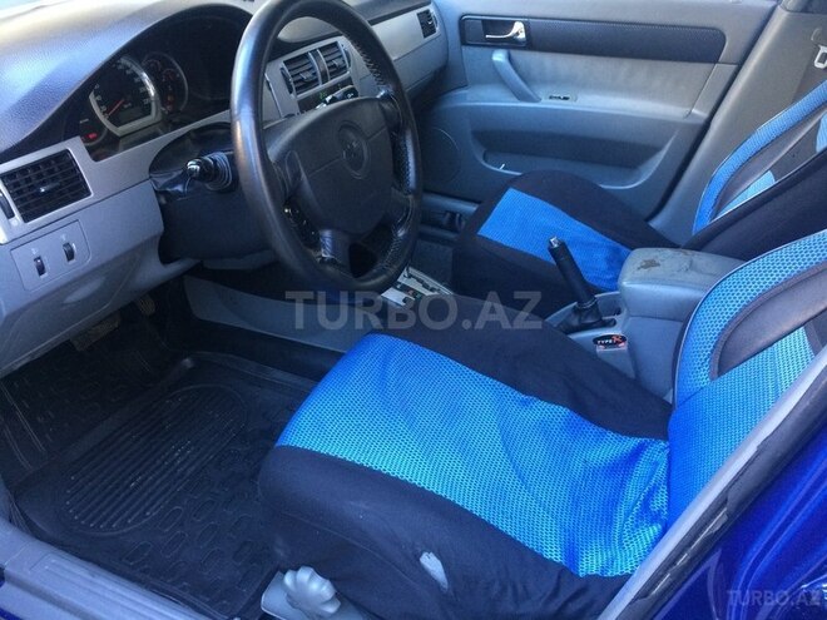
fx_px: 693
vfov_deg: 48.2
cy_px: 310
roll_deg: -6.3
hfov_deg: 61.7
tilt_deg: -33.2
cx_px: 414
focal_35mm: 29
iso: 160
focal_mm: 4.15
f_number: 2.2
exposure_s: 1/33
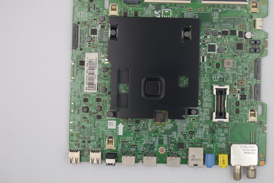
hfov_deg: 32.7
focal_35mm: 61
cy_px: 67
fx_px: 464
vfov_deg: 22.2
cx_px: 170
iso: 160
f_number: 4.5
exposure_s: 1/125
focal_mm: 18
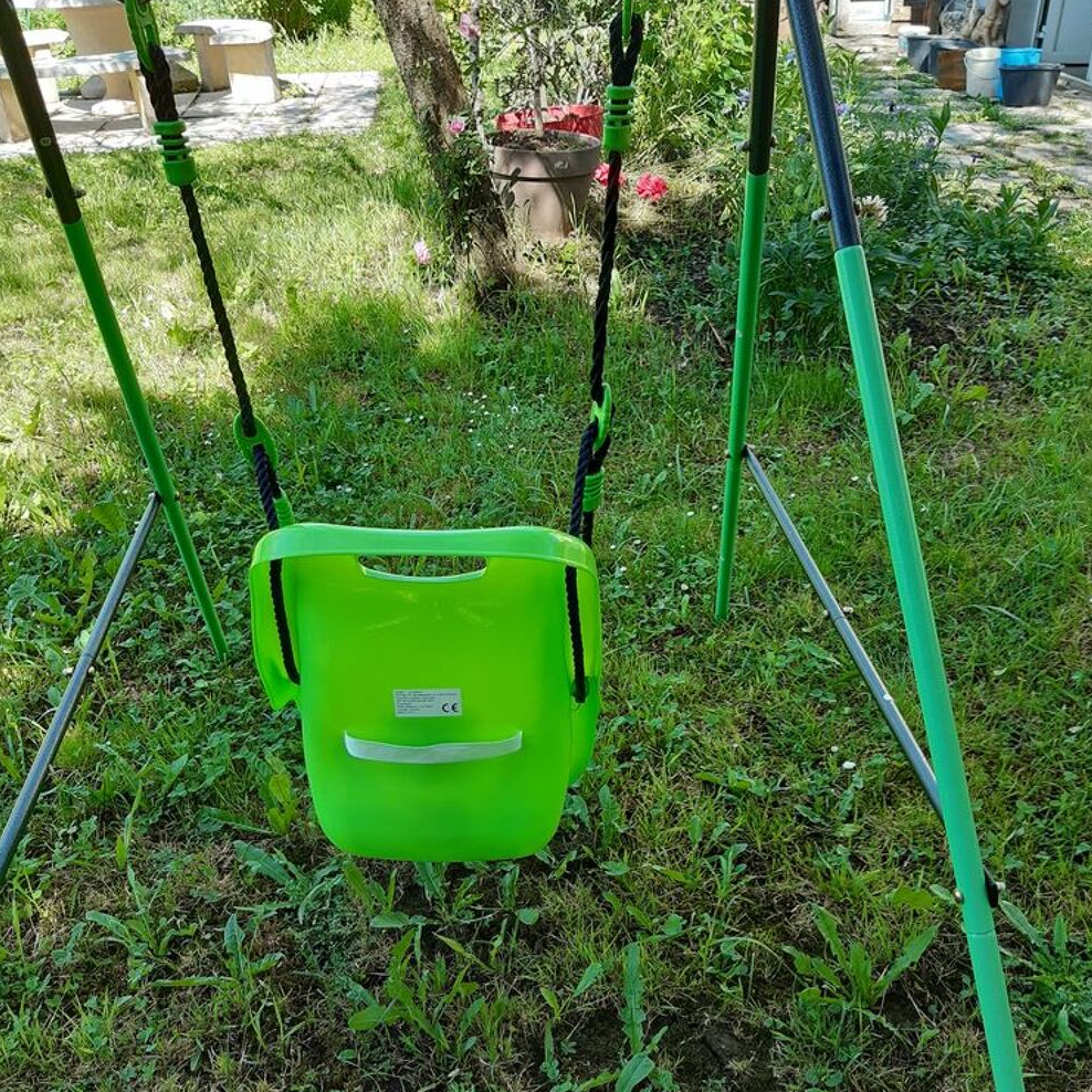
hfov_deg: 52.5
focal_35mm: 31
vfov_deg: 52.4
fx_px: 1106
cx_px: 547
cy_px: 607
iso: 40
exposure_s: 1/125
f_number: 1.7
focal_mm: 3.92
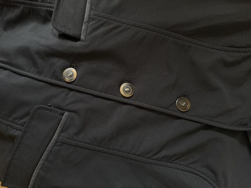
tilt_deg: -70.9
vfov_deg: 56.8
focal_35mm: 24
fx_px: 174
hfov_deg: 71.6
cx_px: 126
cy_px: 94
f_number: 1.78
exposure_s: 1/60
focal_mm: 6.76
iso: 800
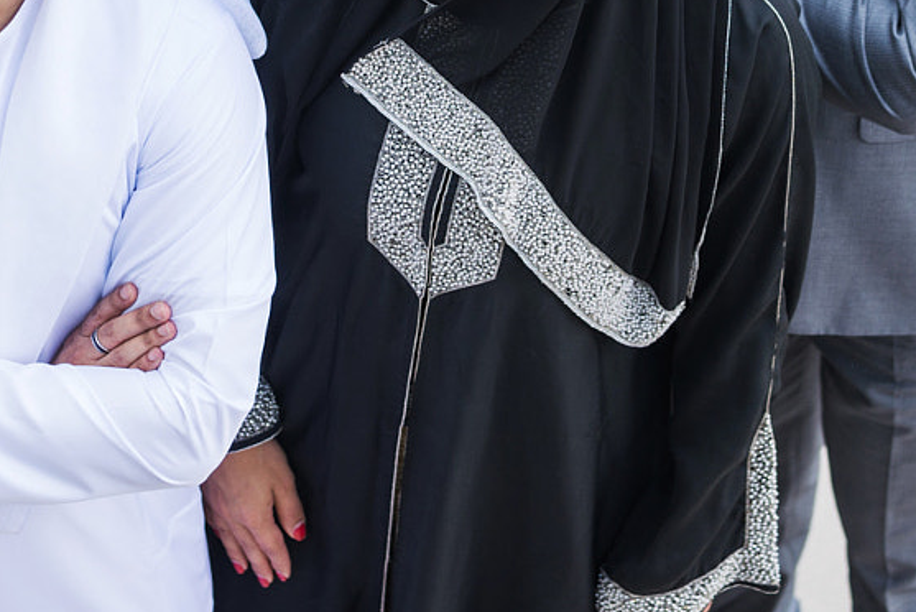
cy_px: -118
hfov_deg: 8.3
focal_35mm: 247
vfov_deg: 5.5
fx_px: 6288
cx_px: 286
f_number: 3.5
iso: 125
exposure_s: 1/250
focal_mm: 86
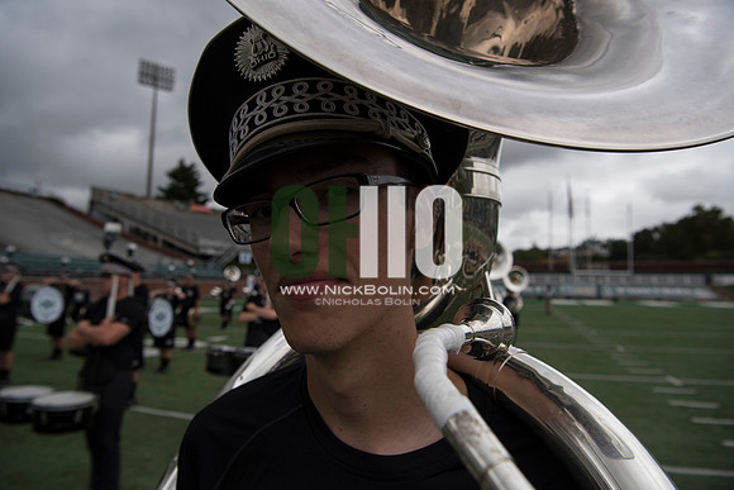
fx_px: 489
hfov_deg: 73.7
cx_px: 367
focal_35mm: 24
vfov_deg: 53.2
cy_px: 245
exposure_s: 1/3200
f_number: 5.6
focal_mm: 24
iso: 640
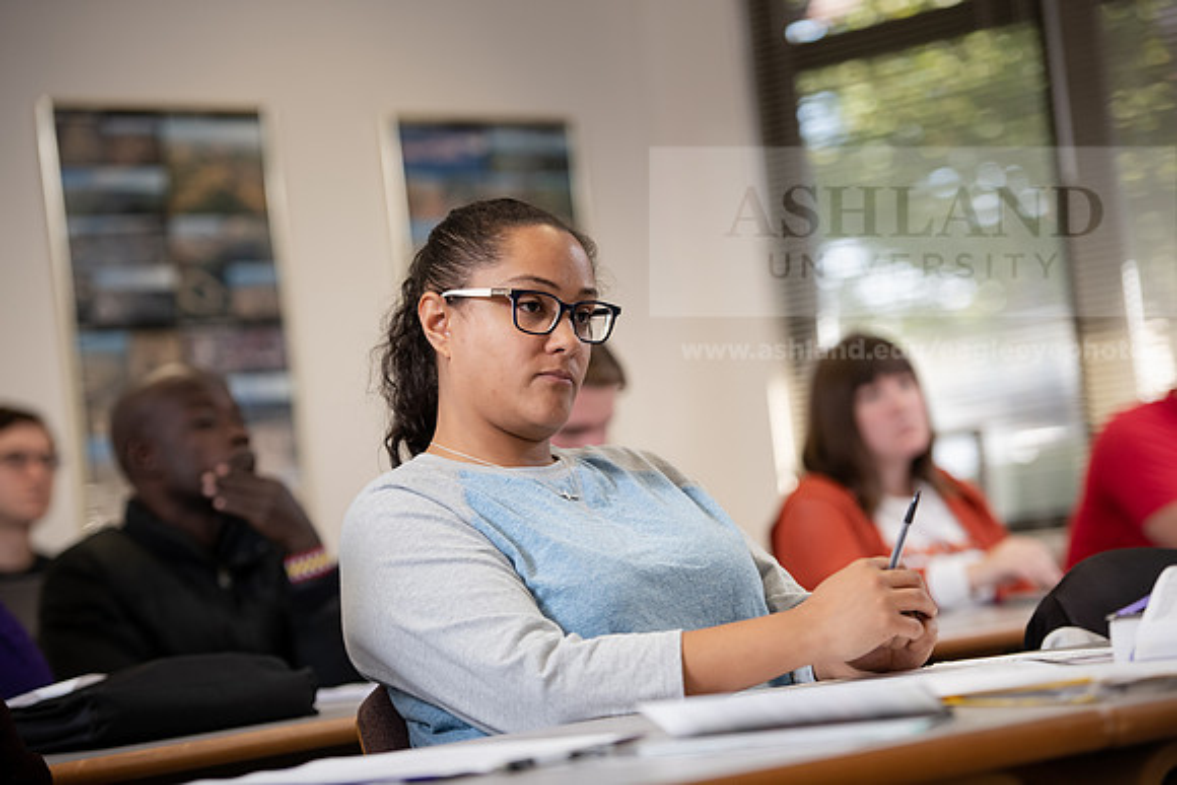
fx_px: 3793
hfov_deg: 17.6
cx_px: 588
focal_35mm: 116
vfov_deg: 11.8
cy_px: 392
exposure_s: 1/200
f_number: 3.2
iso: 640
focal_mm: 116
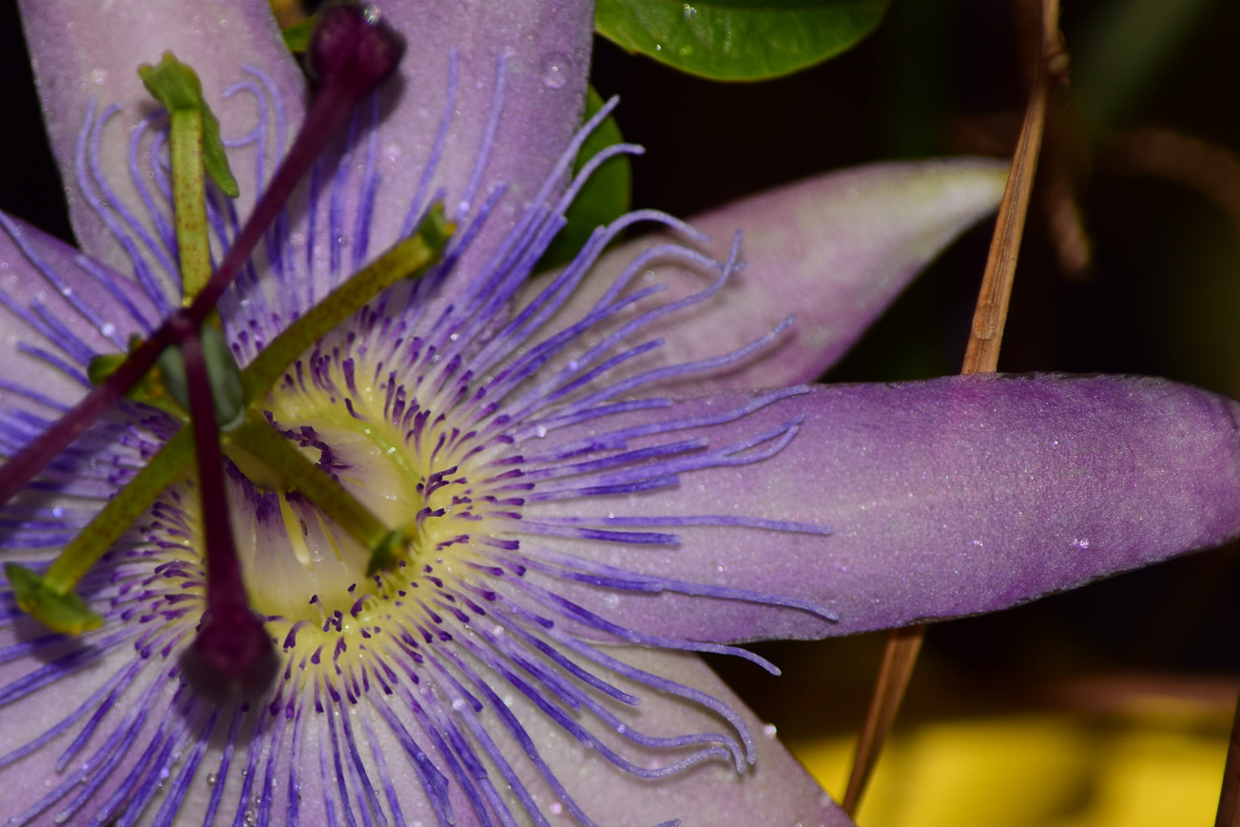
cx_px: 337
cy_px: 508
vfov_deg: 1.9
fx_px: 24347
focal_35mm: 707
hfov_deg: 2.9
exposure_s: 1/200
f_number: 11
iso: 100
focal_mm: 300
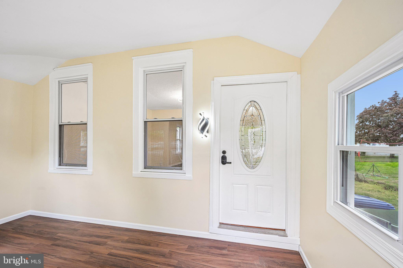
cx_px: 202
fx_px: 179
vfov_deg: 73.7
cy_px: 134
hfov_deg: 96.7
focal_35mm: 16
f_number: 8
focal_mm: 16
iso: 800
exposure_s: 1/125
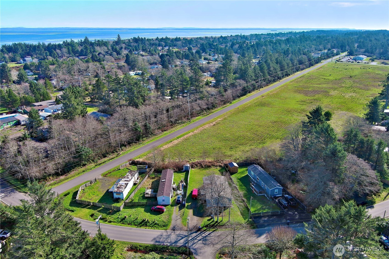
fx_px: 313
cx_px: 194
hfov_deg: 63.7
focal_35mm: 29
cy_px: 130
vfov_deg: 45.0
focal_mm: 10.57
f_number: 2.8
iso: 100
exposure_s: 1/720
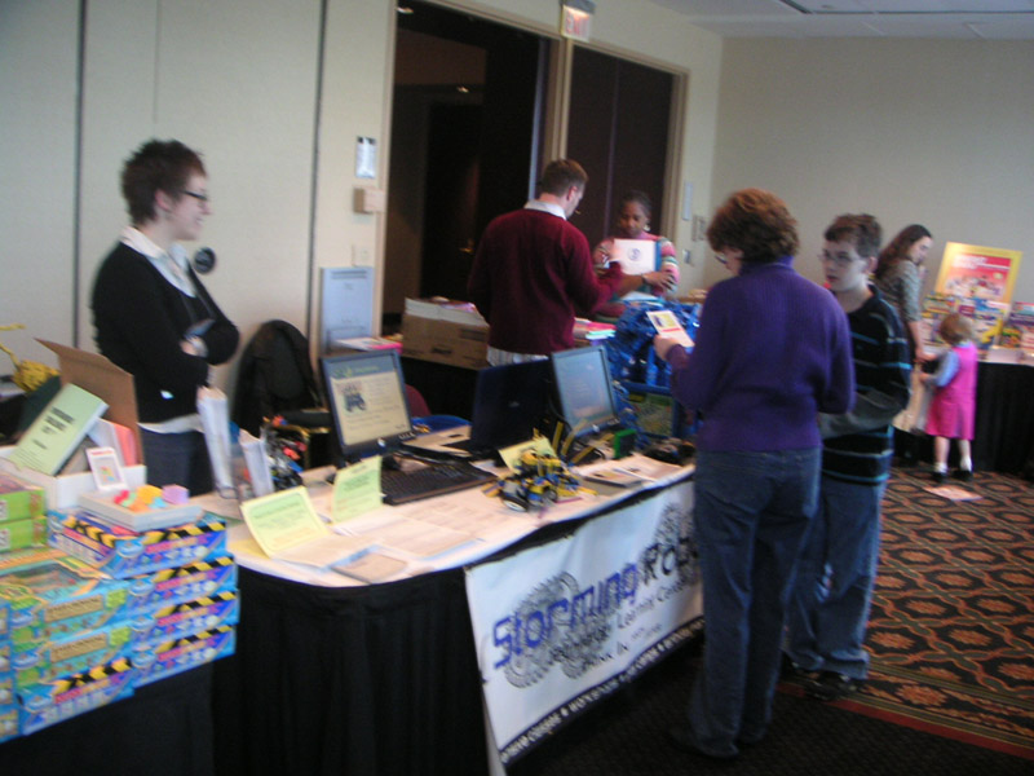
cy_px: 388
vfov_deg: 38.7
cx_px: 517
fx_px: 1105
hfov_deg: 50.1
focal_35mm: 37
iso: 100
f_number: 2.8
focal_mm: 5.7
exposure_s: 1/15
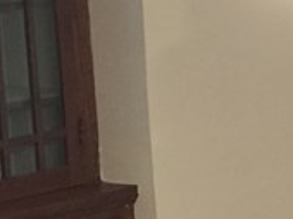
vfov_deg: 8.4
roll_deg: -0.7
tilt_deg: -10.7
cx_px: 700
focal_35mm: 175
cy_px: 179
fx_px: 1479
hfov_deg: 9.9
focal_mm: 4.15
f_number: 2.2
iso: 125
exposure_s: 1/15
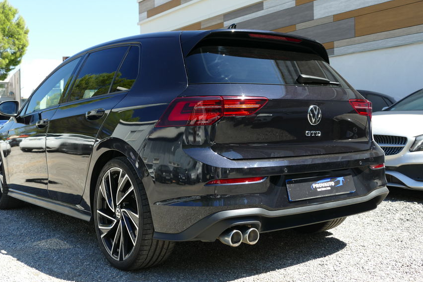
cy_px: 135
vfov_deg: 32.6
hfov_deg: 47.4
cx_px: 193
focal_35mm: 41
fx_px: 482
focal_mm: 12.9
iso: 125
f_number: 3.1
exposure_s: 1/640
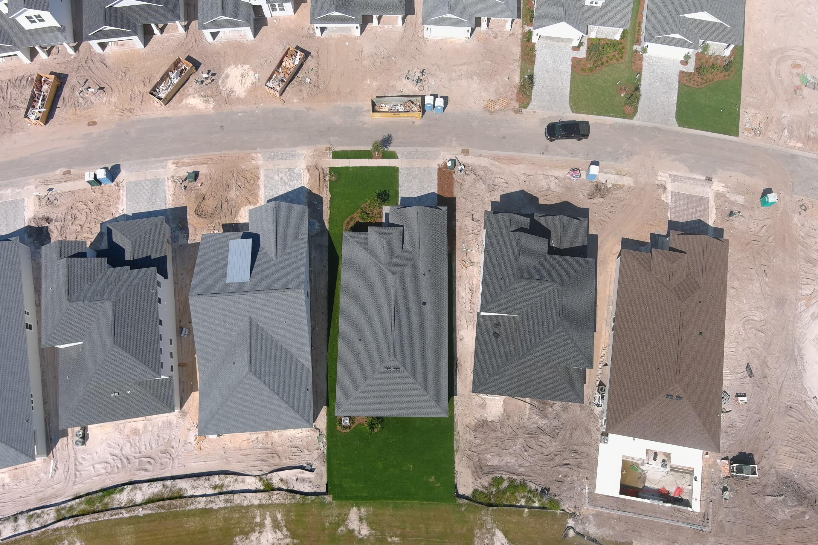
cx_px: 409
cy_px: 272
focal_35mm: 29
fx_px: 659
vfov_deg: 45.0
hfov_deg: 63.7
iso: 100
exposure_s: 1/1600
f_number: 2.8
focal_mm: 10.08
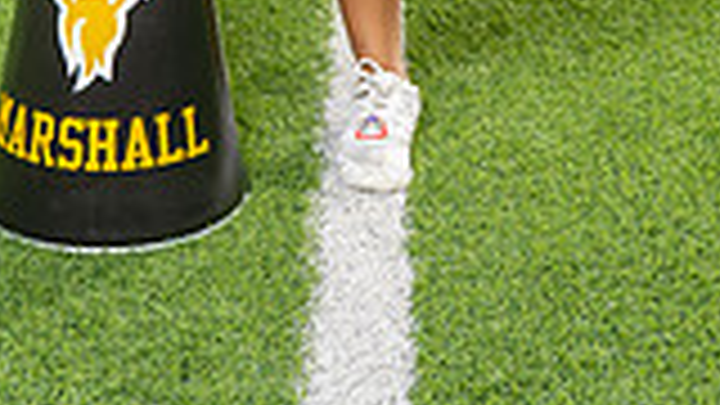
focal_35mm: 100
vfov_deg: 10.6
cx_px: 410
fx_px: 1909
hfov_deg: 21.3
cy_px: -522
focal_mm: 34
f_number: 4.5
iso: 640
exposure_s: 1/250
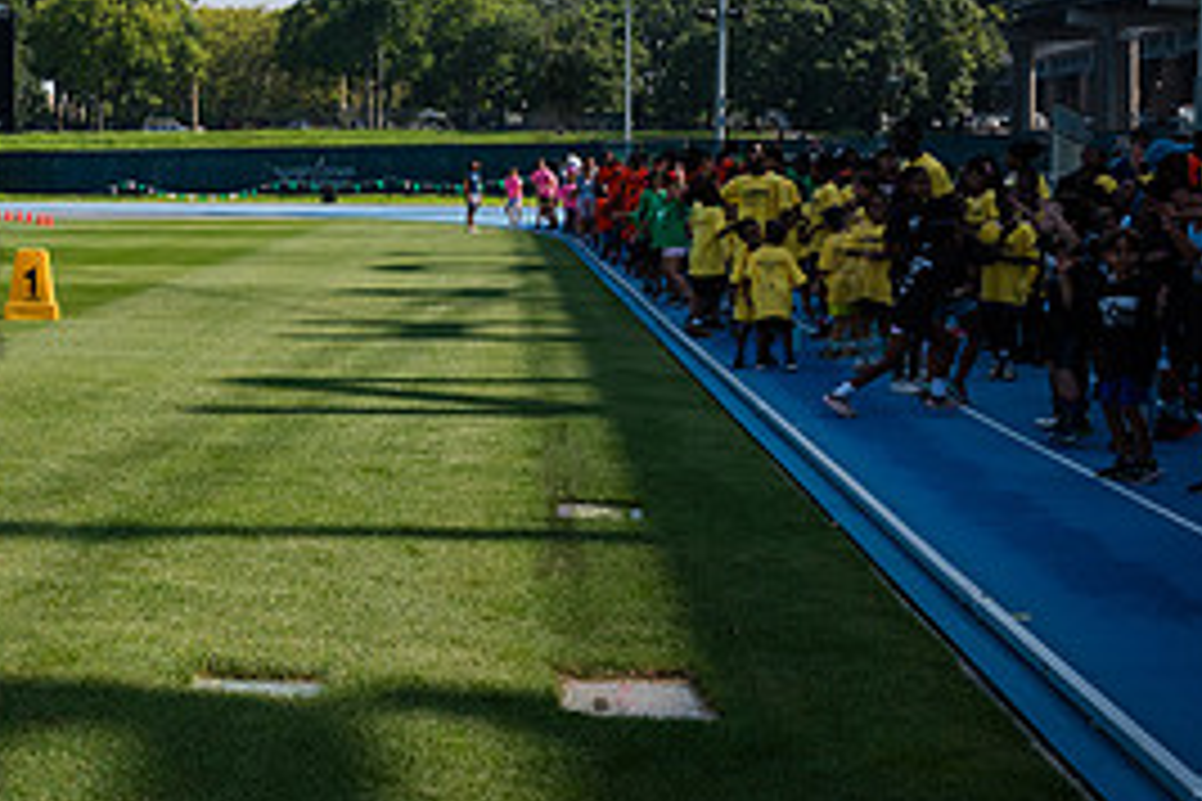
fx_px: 2137
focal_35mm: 64
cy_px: 280
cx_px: -61
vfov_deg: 21.2
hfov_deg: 28.9
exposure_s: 1/1250
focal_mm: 28
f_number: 5.6
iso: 400
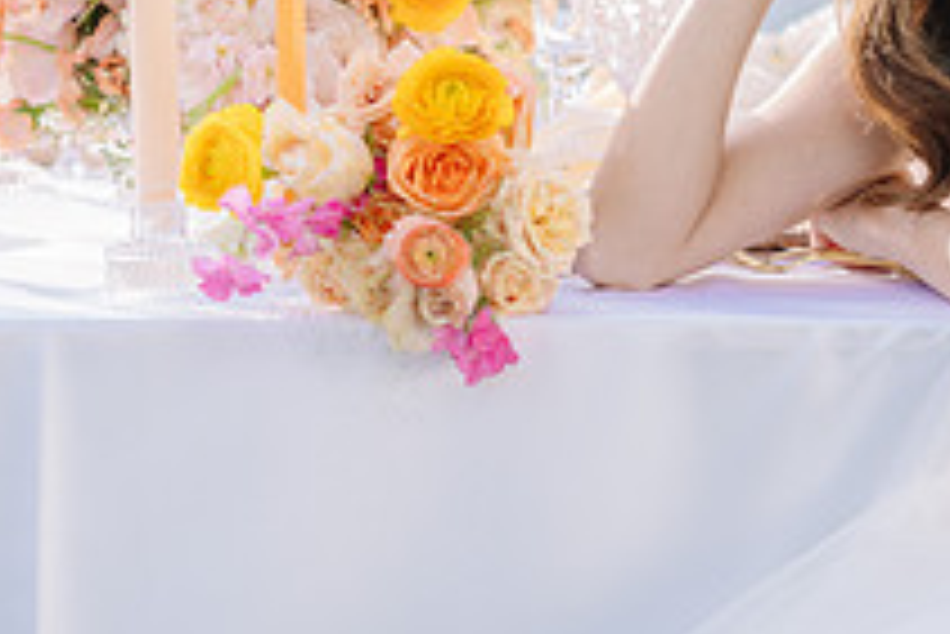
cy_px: 106
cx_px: 756
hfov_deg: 14.5
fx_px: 3723
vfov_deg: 9.7
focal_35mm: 141
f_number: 2.5
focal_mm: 50
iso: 50
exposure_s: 1/200
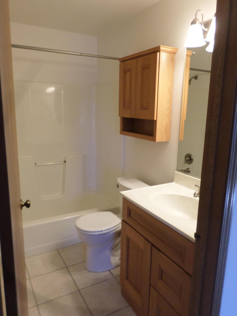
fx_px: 228
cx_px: 118
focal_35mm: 25
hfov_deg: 54.9
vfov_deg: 69.4
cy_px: 158
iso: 160
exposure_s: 1/30
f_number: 2.5
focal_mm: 4.5
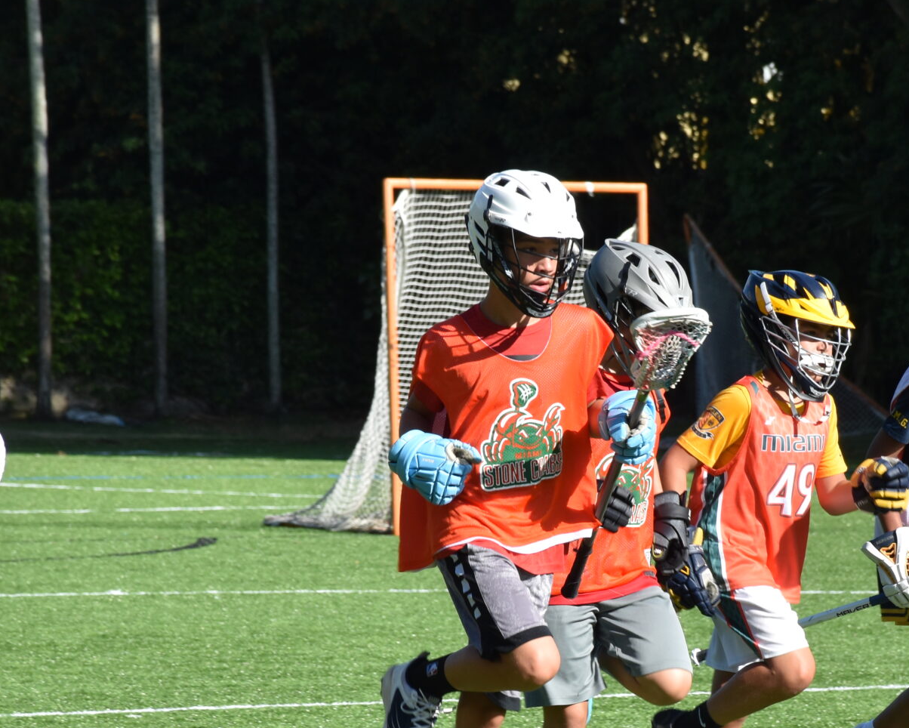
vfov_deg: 4.0
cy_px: 521
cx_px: 555
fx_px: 10469
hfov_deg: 5.0
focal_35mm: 389
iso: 200
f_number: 9
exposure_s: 1/320
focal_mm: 130
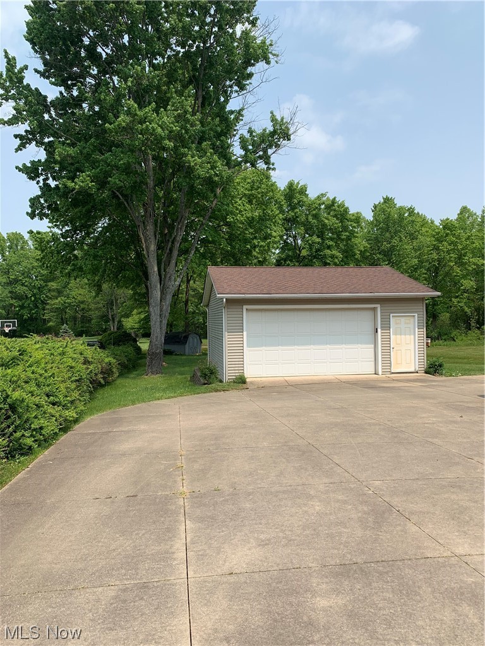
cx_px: 242
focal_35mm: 26
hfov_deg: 53.1
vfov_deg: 67.3
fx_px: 486
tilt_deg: -0.7
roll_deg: +0.0
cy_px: 323
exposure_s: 1/2481
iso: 25
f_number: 1.8
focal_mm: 4.25
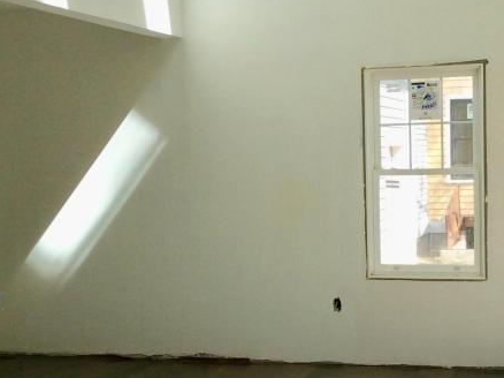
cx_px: 285
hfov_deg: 26.0
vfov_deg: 19.6
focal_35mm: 75
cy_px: 227
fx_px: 1091
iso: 32
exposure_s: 1/408
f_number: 2.4
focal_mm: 3.3
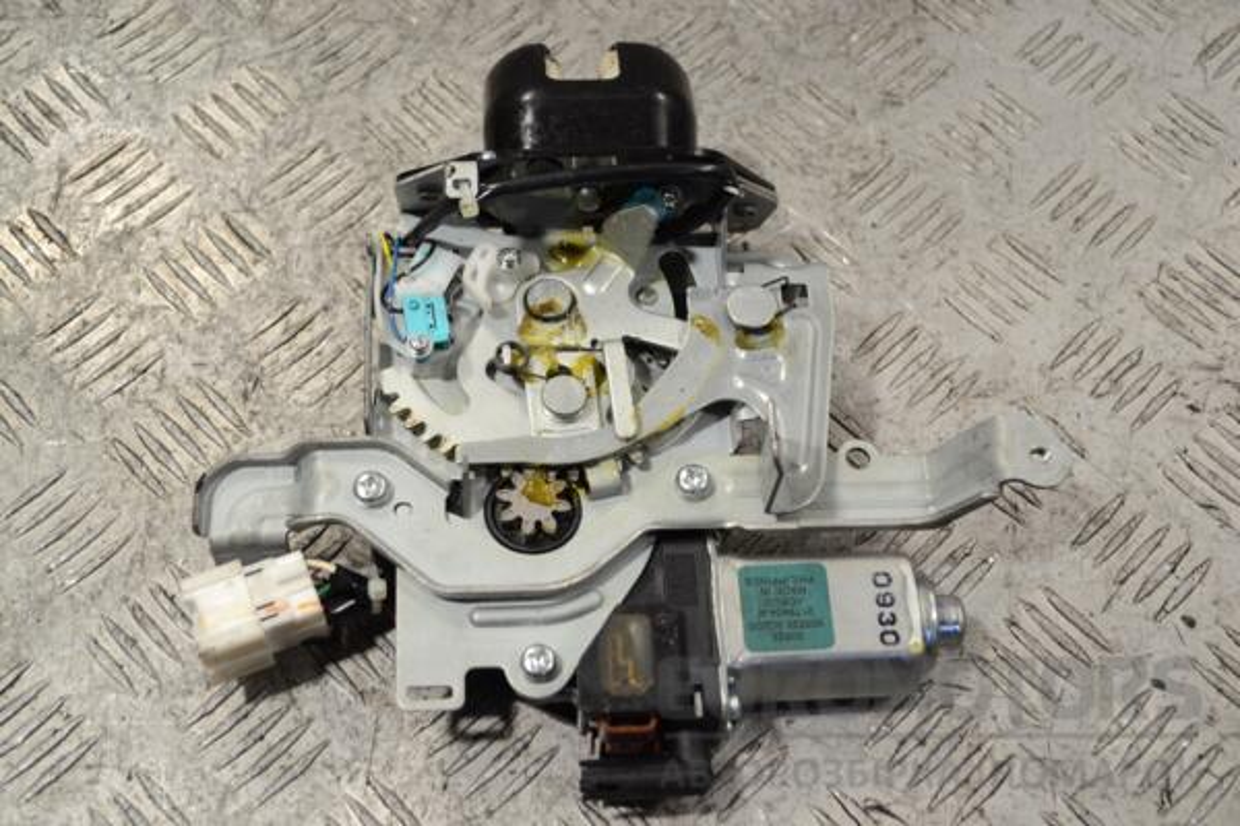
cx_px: 620
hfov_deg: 41.1
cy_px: 413
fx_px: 1653
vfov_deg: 28.1
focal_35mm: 48
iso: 110
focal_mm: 32
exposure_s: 1/30
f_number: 4.8
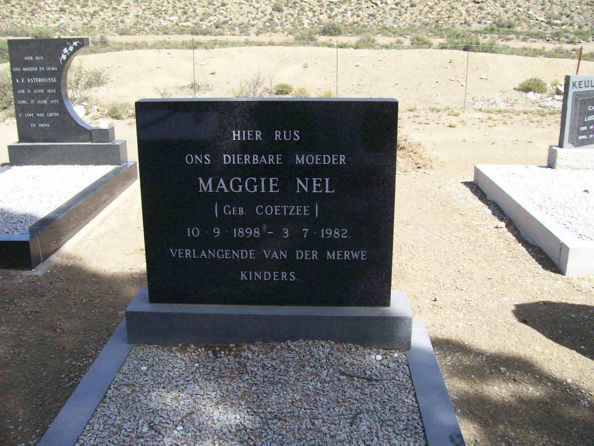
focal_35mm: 36
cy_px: 223
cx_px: 297
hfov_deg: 51.4
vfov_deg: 39.7
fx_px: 618
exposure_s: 1/743
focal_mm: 6
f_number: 2.7
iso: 80
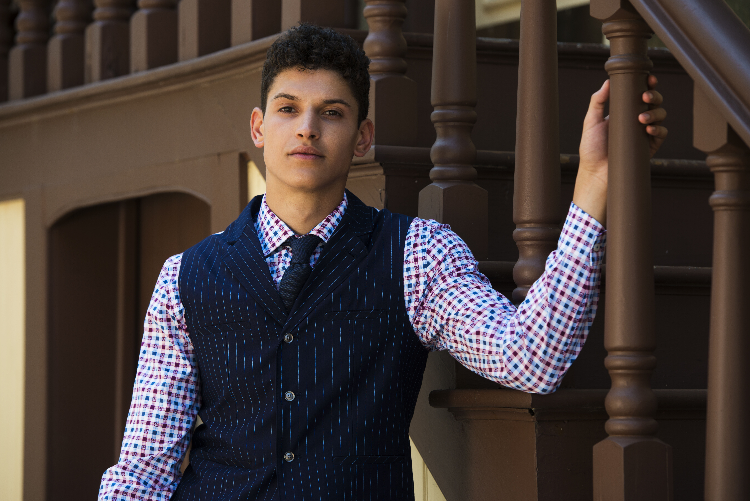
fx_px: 2813
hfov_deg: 15.2
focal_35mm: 135
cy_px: 250
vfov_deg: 10.2
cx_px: 375
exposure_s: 1/250
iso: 125
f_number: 4
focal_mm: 135
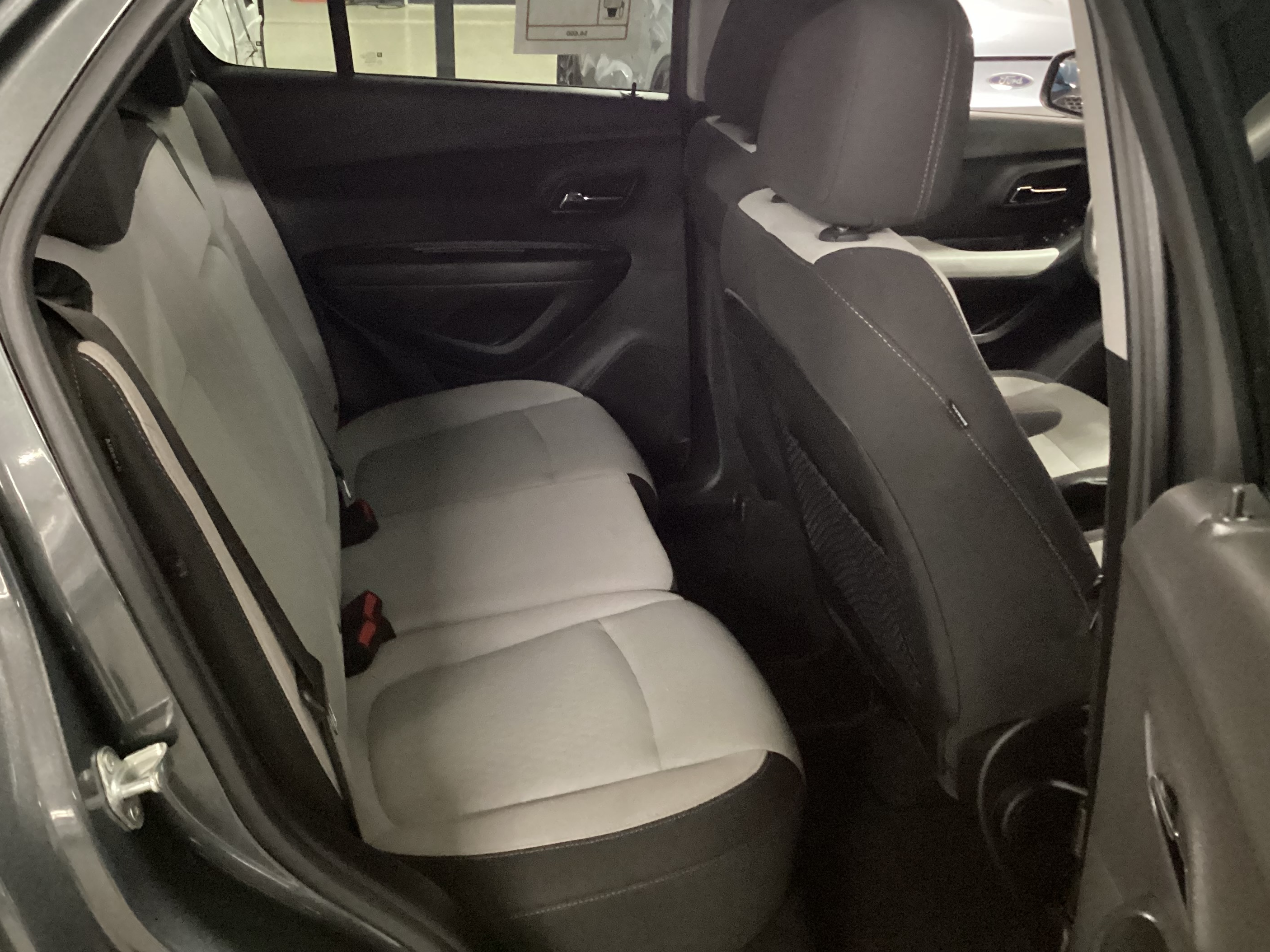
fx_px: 1321
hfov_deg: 51.3
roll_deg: -1.3
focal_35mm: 36
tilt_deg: -25.2
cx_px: 591
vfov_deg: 39.5
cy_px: 400
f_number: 2.4
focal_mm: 3.3
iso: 800
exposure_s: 1/17
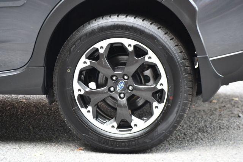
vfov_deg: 8.3
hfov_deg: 12.5
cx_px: 122
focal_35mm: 165
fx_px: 1113
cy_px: 81
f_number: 4.8
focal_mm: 110
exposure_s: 1/200
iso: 800
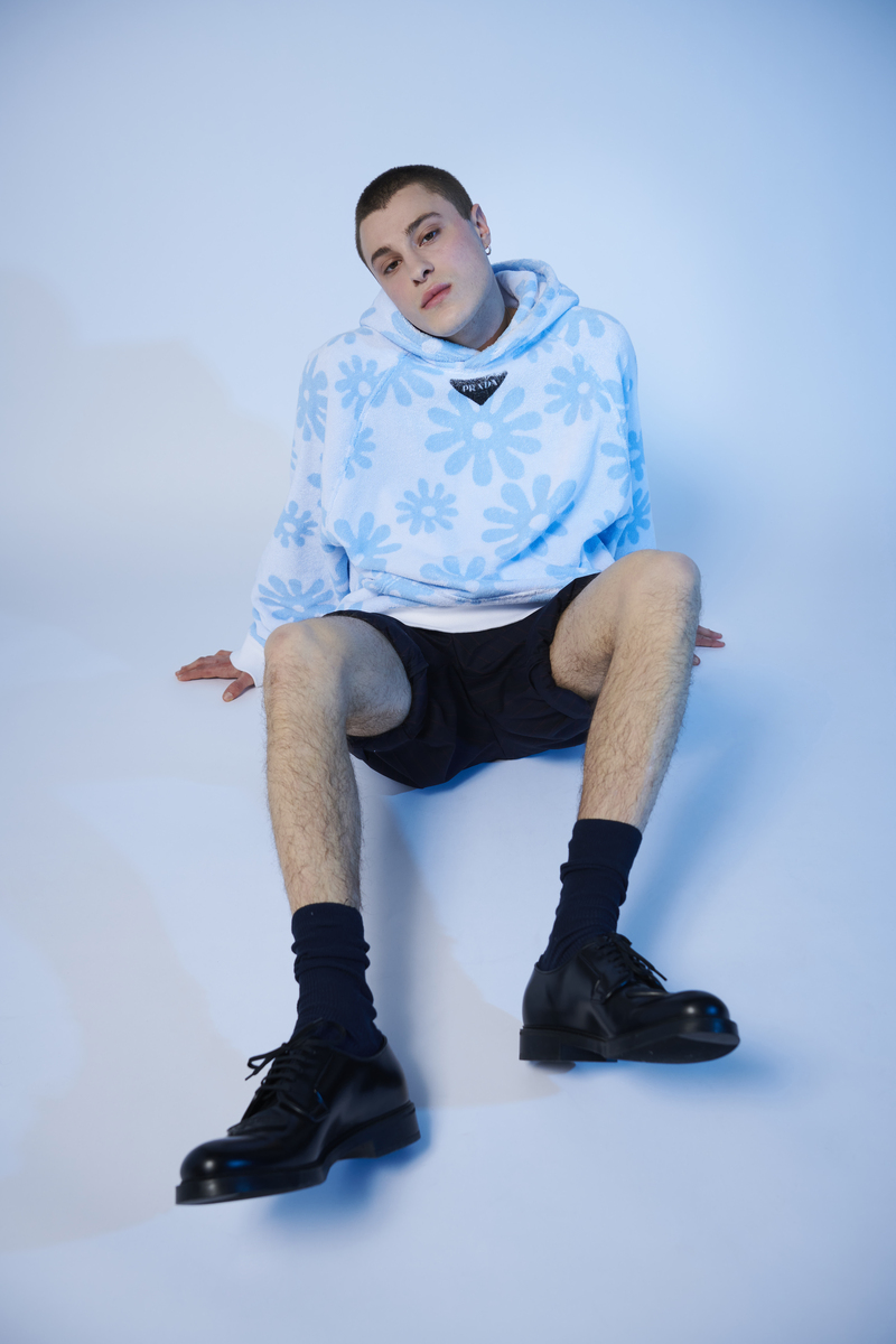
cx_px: 448
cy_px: 672
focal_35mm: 35
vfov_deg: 54.4
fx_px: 1307
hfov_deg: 37.9
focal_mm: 35
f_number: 5.6
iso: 200
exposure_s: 1/125
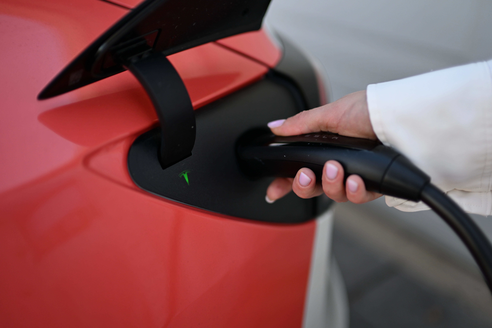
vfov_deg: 37.9
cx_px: 246
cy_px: 164
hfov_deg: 54.4
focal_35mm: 35
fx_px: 478
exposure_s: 1/2500
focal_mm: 35
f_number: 1.4
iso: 450
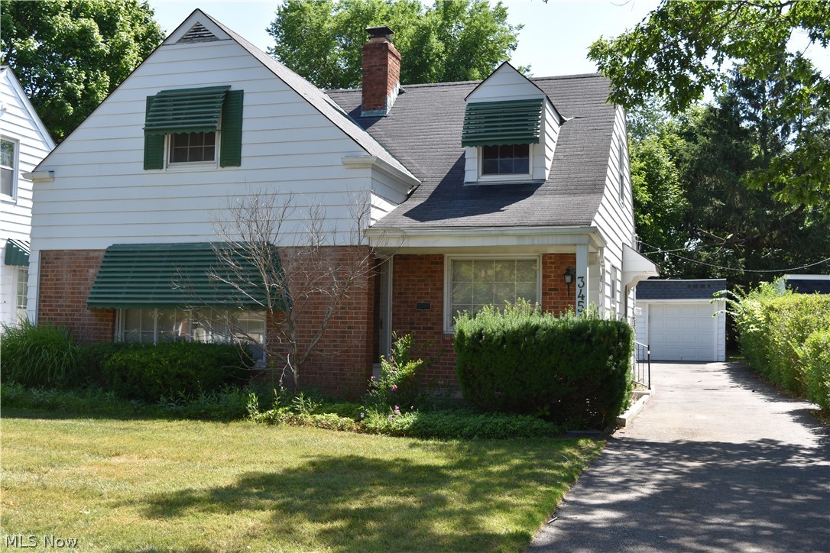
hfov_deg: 46.4
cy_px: 276
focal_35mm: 42
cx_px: 415
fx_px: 968
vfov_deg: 31.9
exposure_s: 1/200
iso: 100
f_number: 7.1
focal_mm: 28
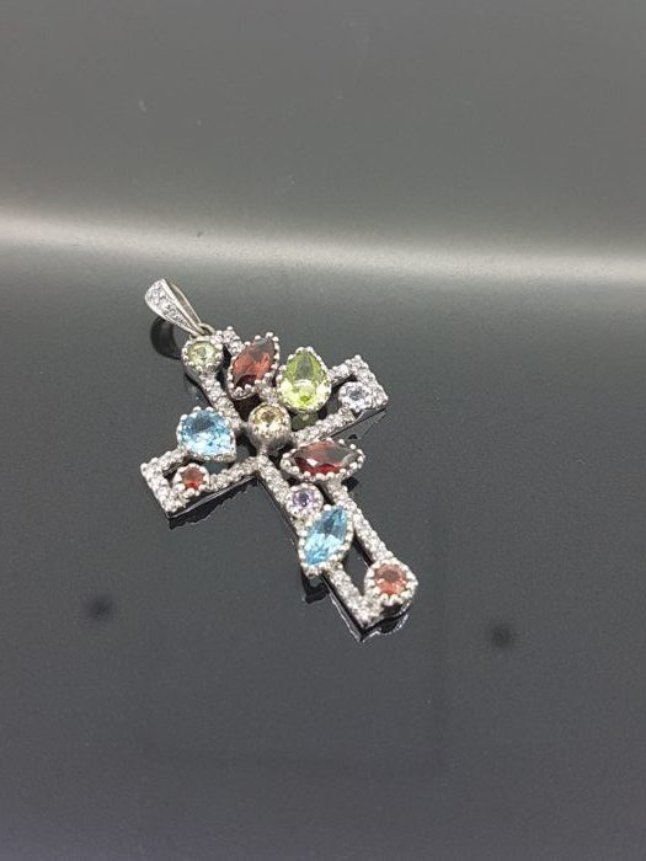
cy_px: 430
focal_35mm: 26
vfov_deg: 67.3
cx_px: 323
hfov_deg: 53.1
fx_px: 647
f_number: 1.7
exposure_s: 1/100
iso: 50
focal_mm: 4.2
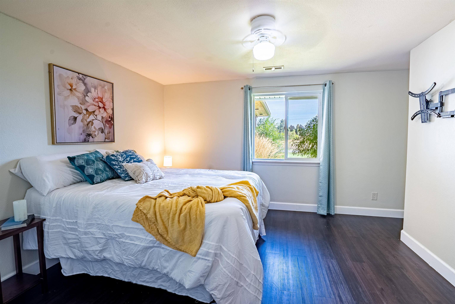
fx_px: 202
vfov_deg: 73.8
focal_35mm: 16
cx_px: 228
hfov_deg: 96.7
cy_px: 152
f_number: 8
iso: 400
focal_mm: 16
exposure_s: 1/320
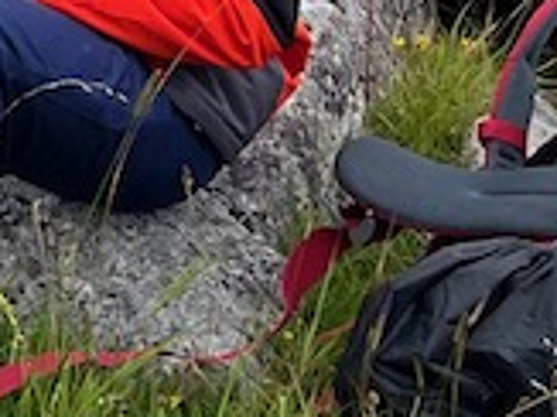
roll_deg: +0.8
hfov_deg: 8.5
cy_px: -509
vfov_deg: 6.9
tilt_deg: -11.1
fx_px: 3280
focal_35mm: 204
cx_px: -953
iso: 50
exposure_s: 1/2463
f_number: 1.6
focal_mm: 5.1
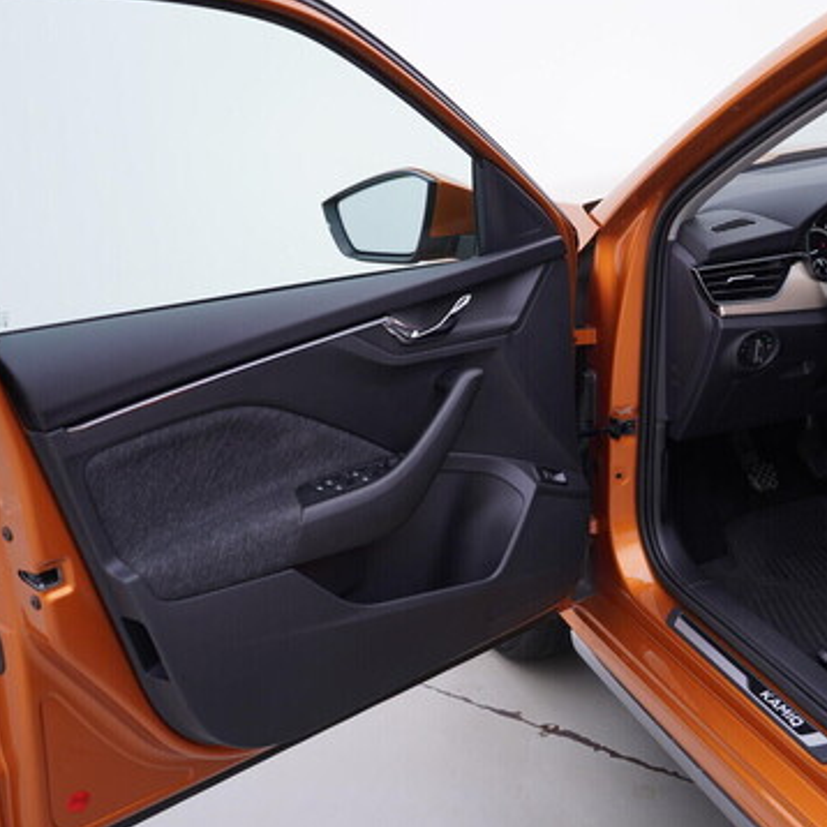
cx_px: 582
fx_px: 1270
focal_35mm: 47
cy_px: 410
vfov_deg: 36.1
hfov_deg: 35.5
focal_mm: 24
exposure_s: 1/50
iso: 125
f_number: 3.2
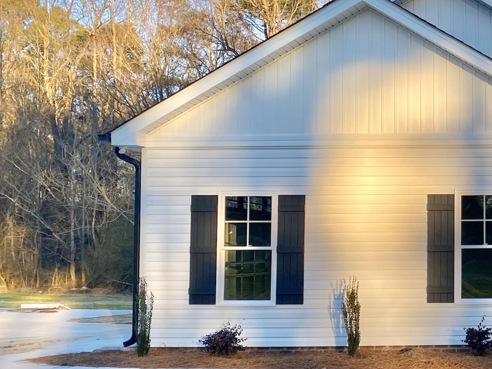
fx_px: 938
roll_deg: -0.1
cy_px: 197
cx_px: 571
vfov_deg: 22.2
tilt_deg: +2.3
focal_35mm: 66
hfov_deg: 26.5
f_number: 1.8
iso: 32
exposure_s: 1/698
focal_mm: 4.25
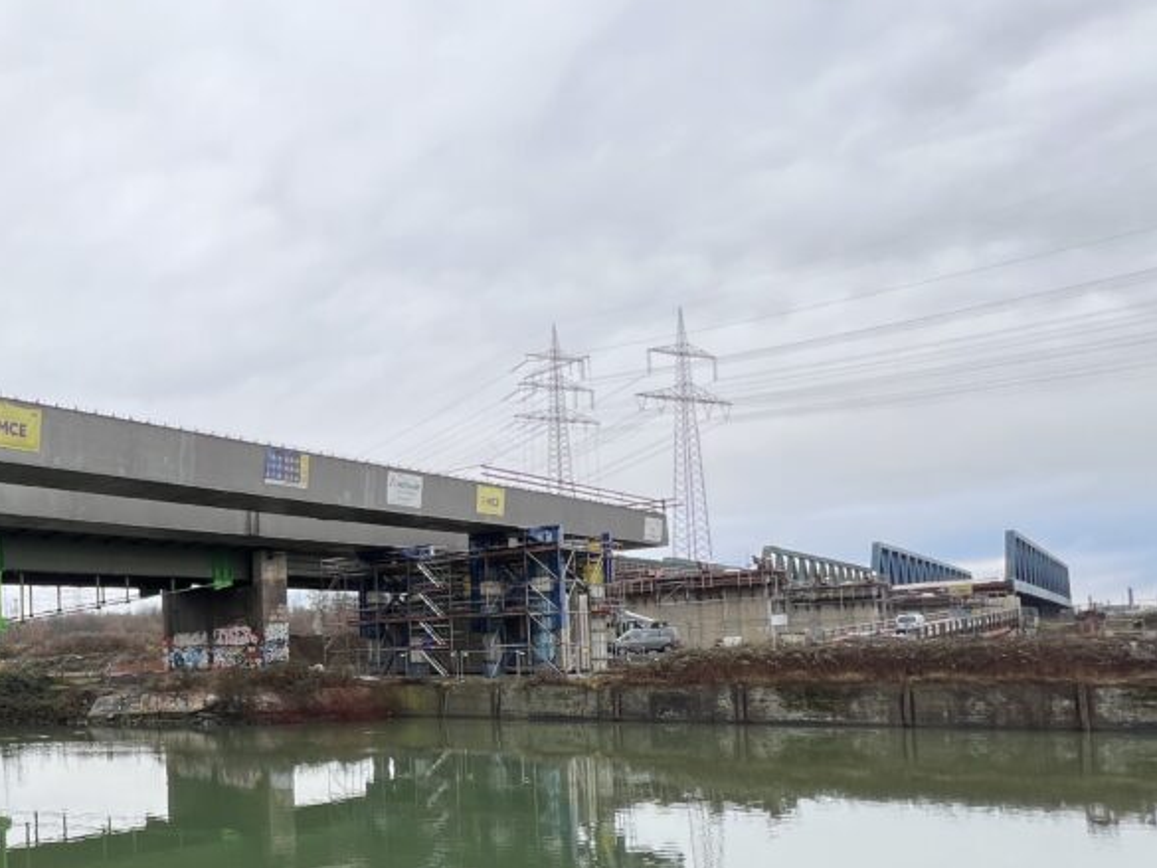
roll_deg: +1.7
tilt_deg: +2.9
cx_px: 40
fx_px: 869
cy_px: 629
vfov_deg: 51.3
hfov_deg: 54.7
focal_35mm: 26
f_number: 1.8
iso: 32
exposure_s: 1/180
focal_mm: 1.57
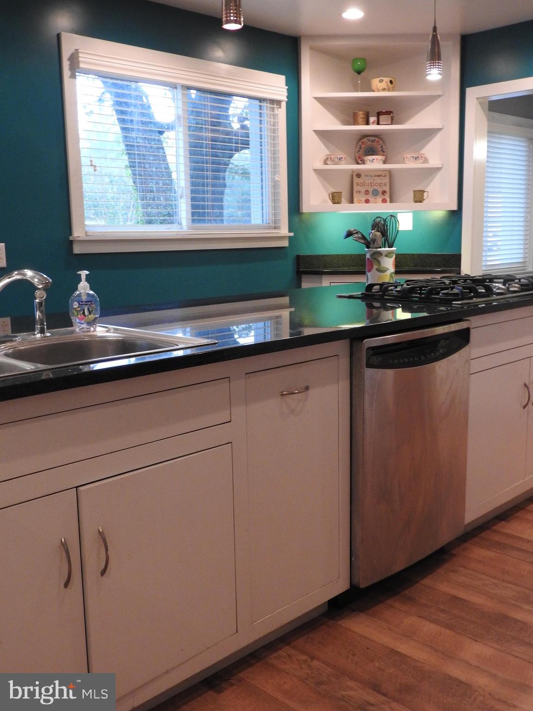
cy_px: 356
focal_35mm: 35
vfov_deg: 52.6
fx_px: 719
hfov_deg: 40.7
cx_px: 266
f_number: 3.8
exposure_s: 1/20
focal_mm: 6.3
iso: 400
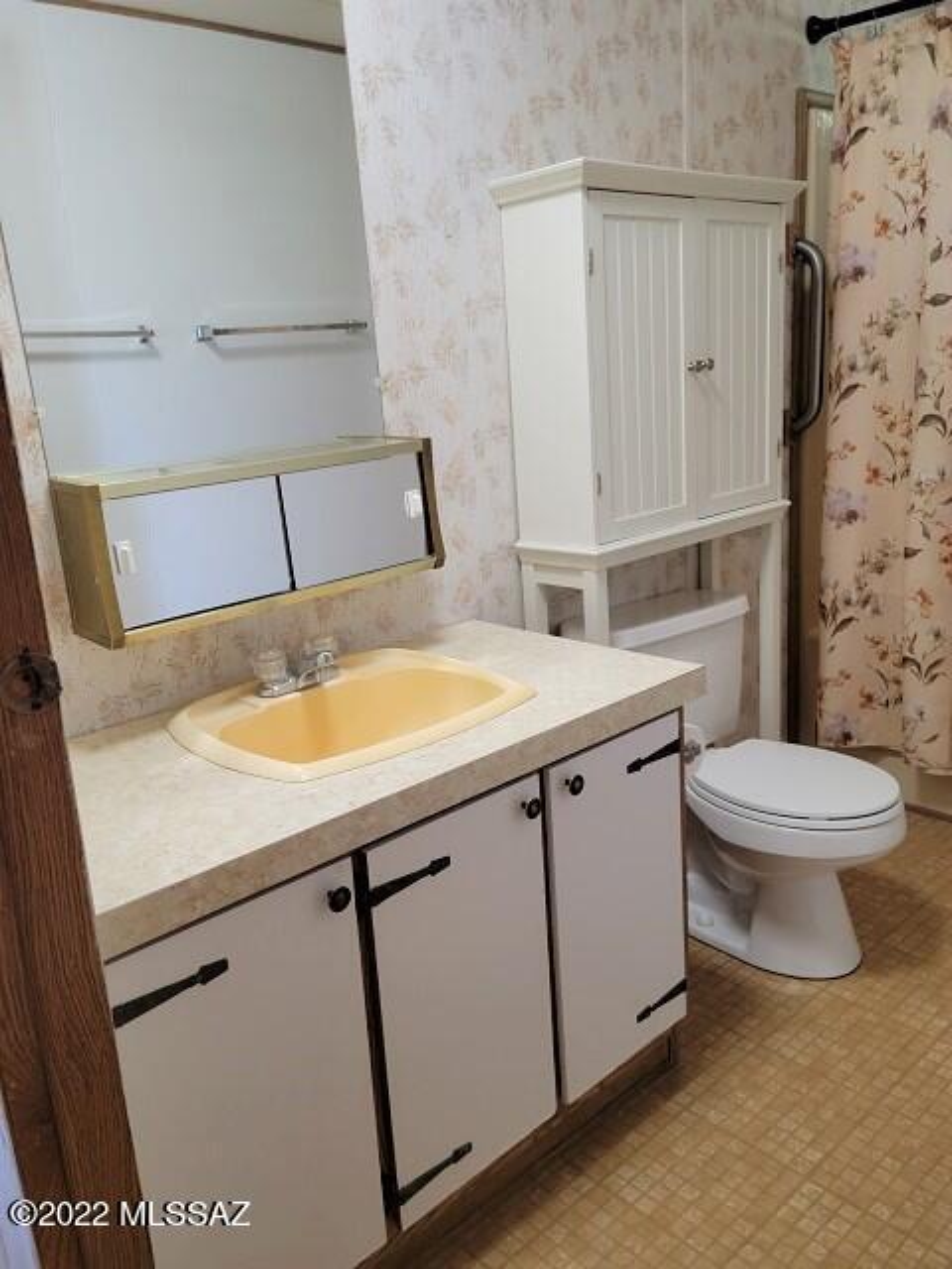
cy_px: 634
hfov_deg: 49.7
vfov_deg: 63.4
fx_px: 1027
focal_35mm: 28
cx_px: 476
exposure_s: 1/60
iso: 200
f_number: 2
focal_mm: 5.9
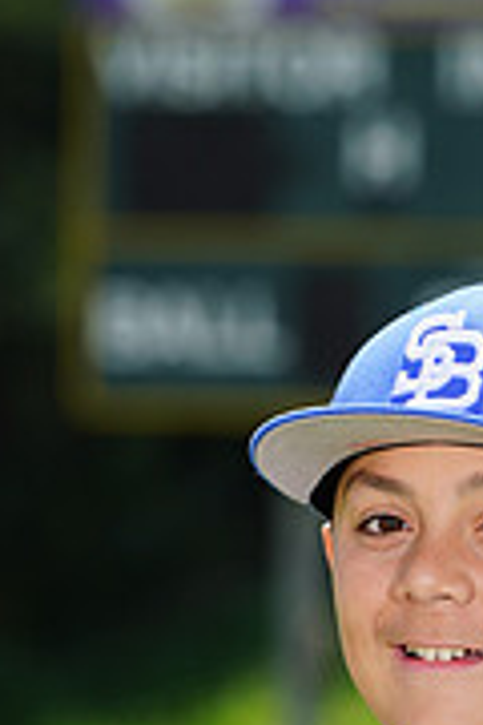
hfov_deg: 1.7
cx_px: 513
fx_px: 16199
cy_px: 922
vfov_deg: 2.6
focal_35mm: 805
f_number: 8
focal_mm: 250
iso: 100
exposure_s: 1/250
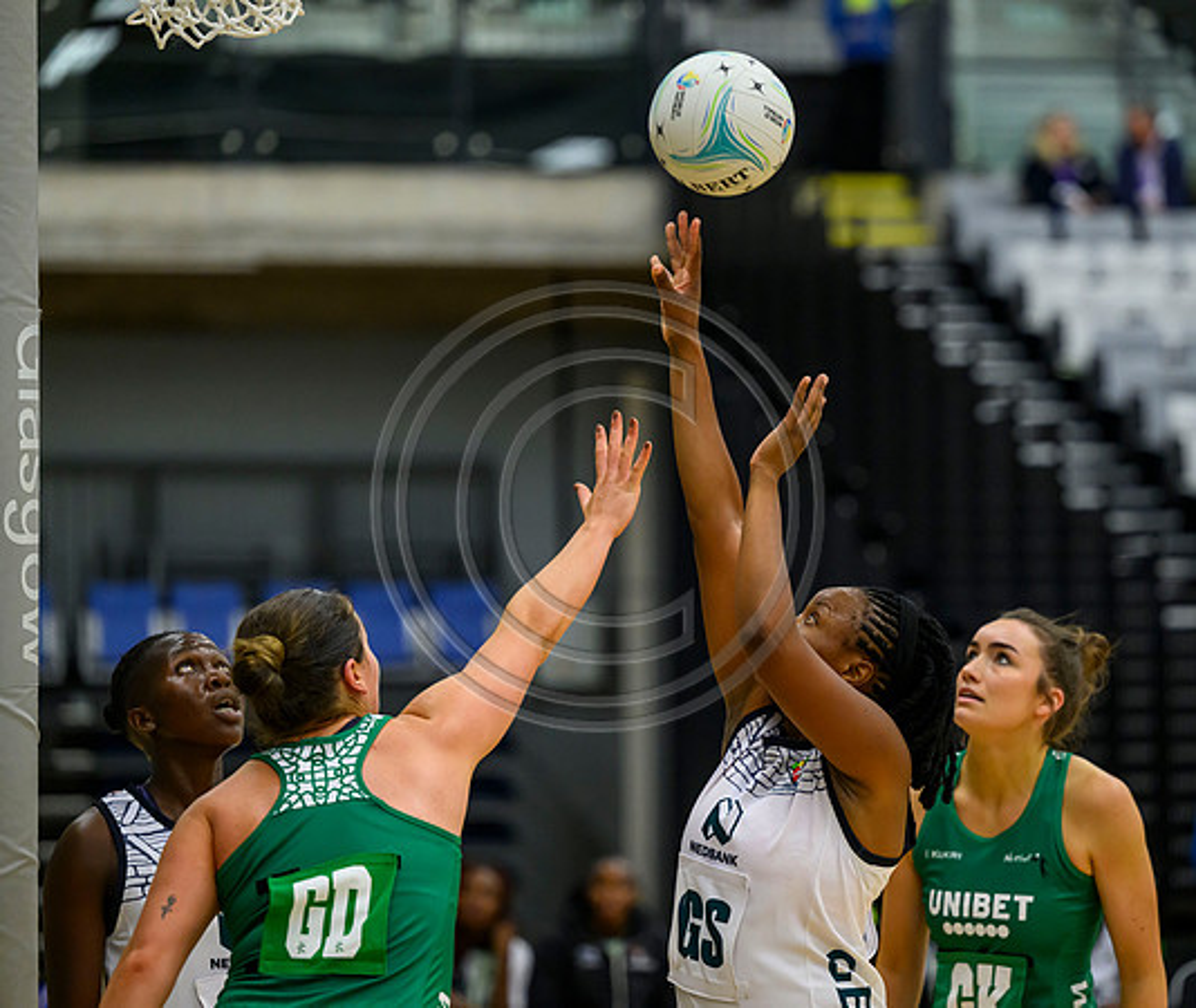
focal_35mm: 186
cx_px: 756
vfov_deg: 8.6
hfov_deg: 10.2
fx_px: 6723
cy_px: 504
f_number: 3.2
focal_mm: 160
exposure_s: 1/1000
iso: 4000
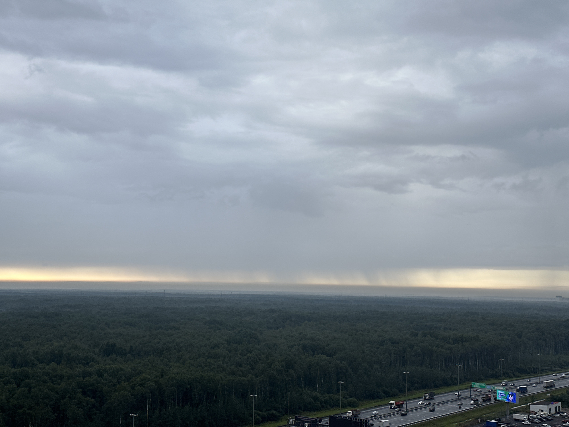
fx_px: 789
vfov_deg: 30.3
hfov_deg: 39.7
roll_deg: -1.3
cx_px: 284
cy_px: 214
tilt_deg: +5.8
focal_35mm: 48
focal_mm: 6.86
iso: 64
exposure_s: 1/850
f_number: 1.78
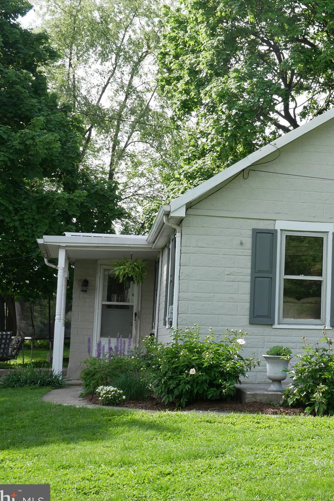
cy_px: 224
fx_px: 988
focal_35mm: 71
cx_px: 344
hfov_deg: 18.6
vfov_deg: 28.4
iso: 200
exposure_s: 1/200
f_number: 6.3
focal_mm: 22
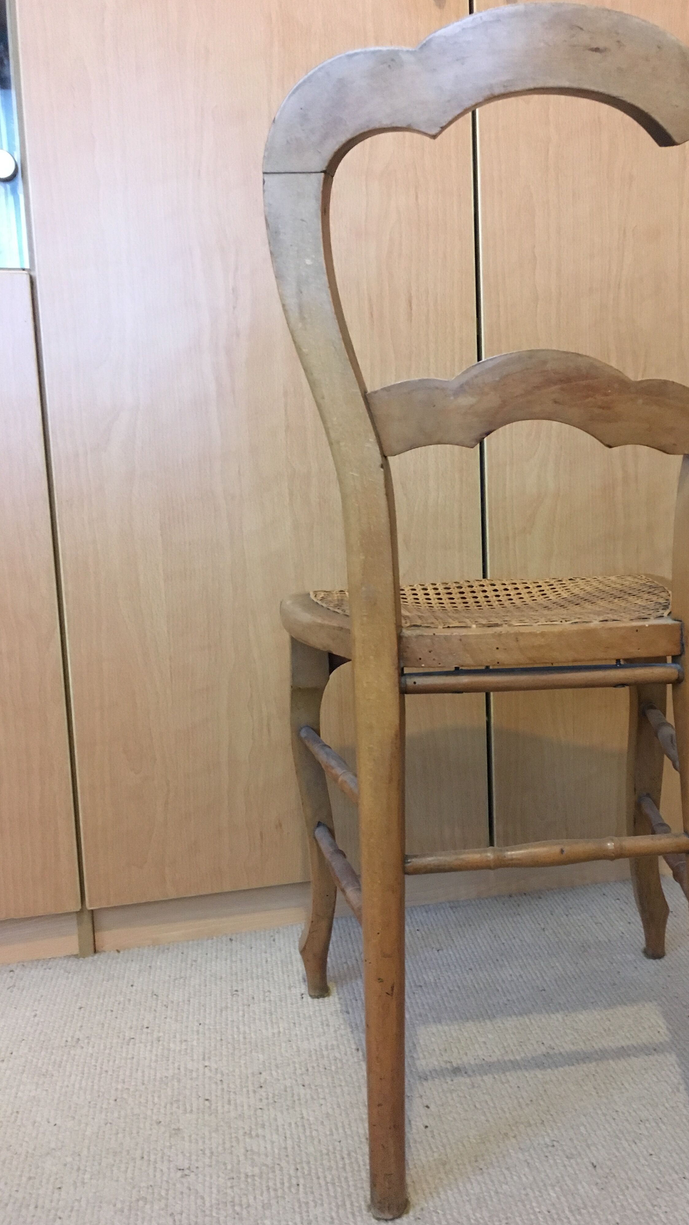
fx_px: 1039
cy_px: 613
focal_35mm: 32
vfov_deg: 61.0
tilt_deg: -8.7
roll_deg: +1.5
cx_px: 465
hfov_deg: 36.3
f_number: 2.2
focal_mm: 4.15
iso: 400
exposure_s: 1/17
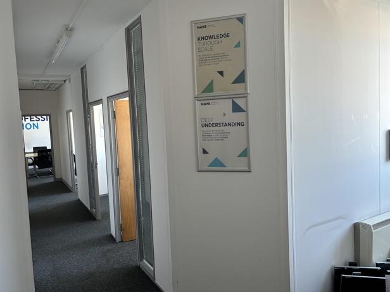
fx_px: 304
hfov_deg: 65.3
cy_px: 142
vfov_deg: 51.3
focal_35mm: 27
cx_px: 188
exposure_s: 1/100
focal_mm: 5.96
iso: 125
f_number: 1.6
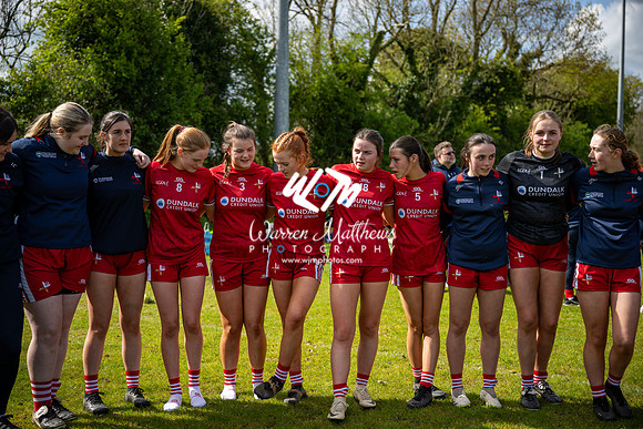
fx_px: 804
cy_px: 214
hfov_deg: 43.6
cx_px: 322
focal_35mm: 45
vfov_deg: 29.9
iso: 100
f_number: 2.8
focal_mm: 45
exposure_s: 1/1600
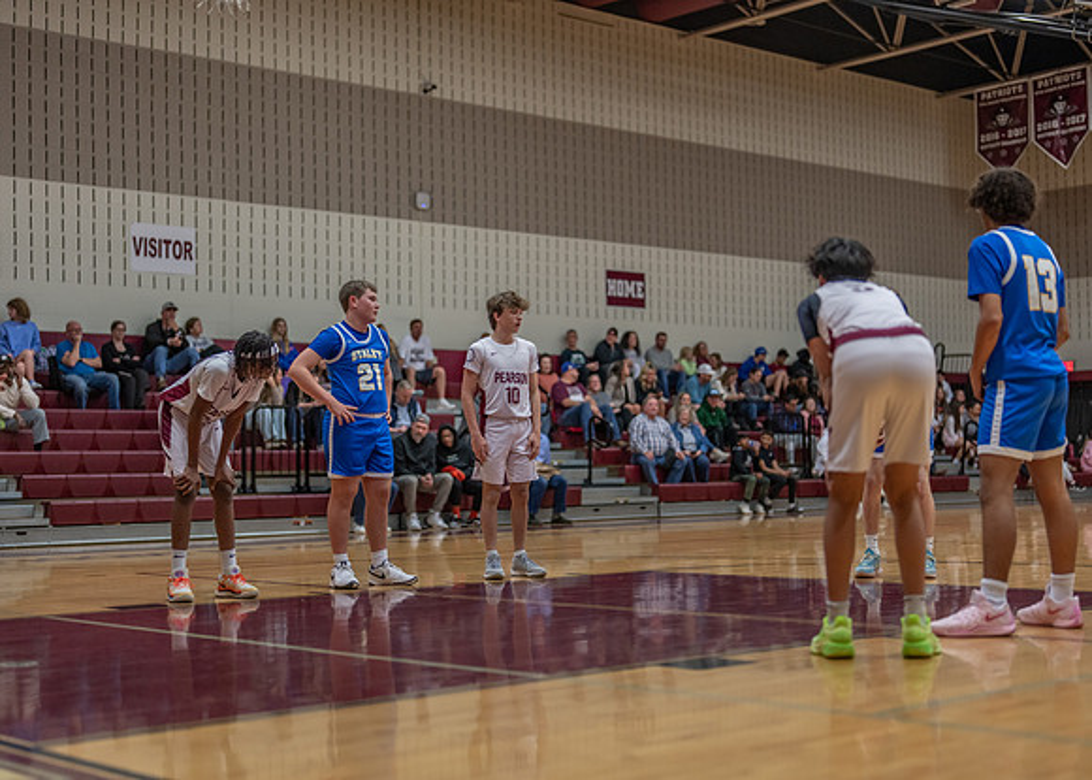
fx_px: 1691
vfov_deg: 26.0
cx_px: 546
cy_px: 390
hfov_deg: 35.8
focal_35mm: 55
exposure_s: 1/1000
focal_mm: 50
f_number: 1.2
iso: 500
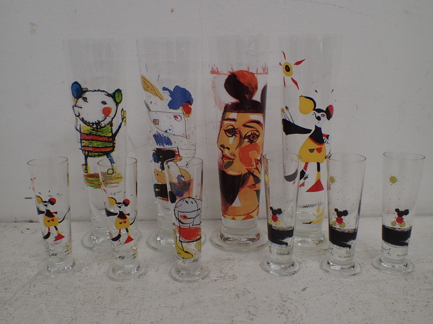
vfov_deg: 46.8
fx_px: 375
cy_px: 162
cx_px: 216
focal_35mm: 30
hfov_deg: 60.0
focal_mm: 5.5
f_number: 2.3
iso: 200
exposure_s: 1/125
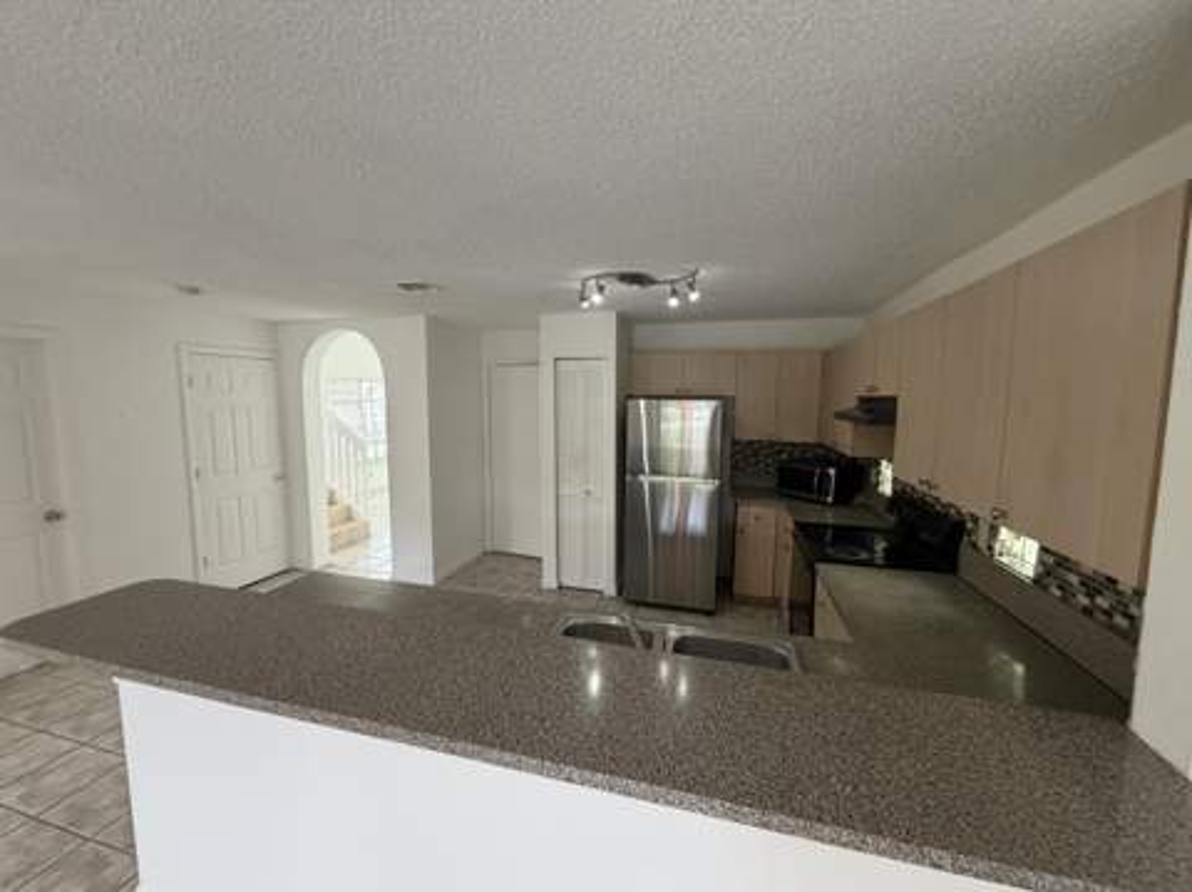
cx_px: 596
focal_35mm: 14
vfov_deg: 85.6
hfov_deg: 102.1
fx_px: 482
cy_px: 446
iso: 250
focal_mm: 2.22
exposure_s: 1/60
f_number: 2.2
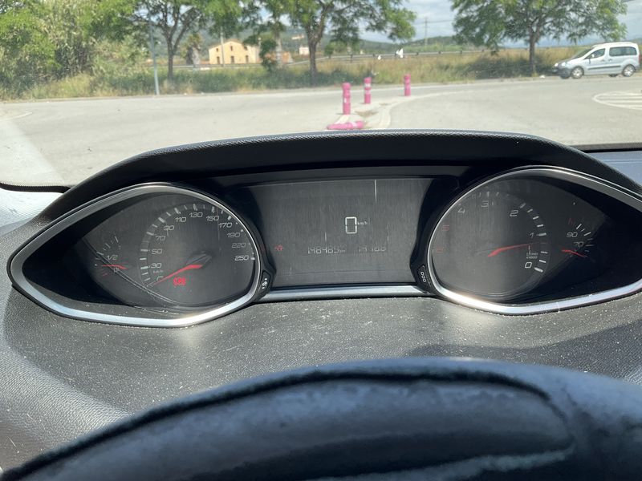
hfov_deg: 61.7
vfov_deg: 48.2
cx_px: 321
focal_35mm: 29
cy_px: 240
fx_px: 538
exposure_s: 1/403
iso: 25
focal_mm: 3
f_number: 1.8
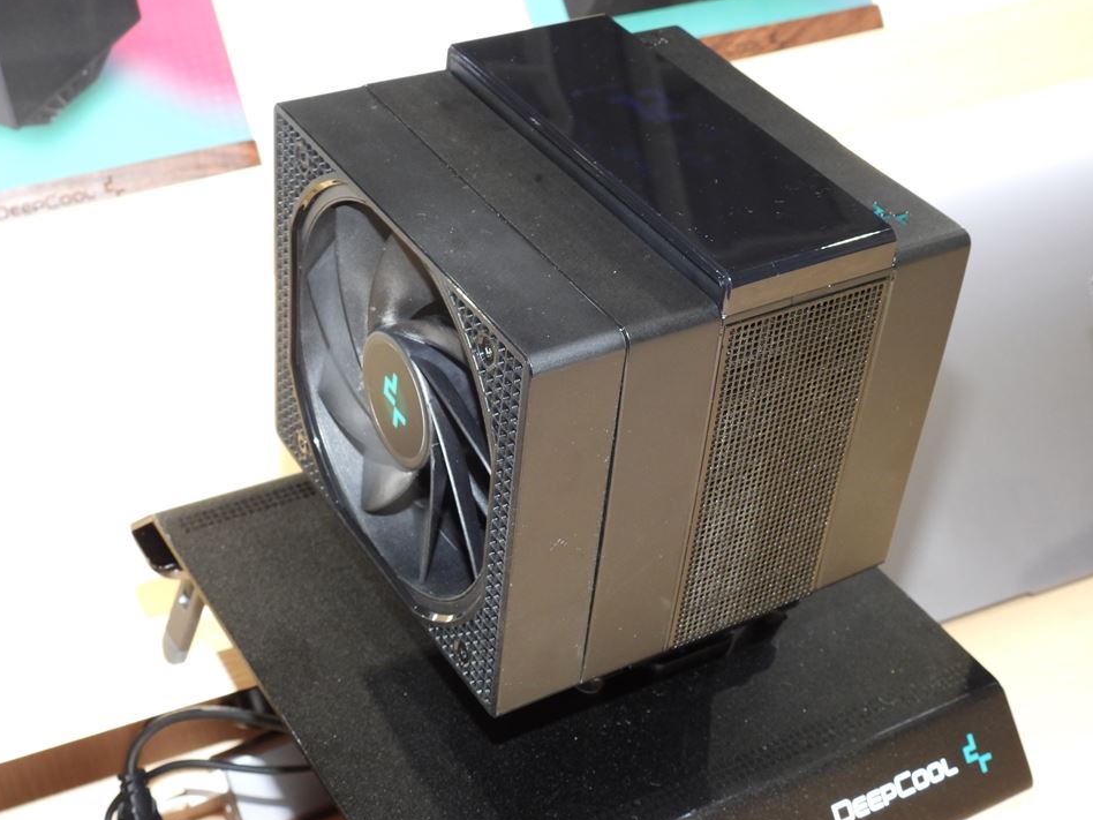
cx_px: 559
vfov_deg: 27.0
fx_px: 1705
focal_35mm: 54
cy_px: 399
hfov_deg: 35.5
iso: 200
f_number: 3.5
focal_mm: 8.9
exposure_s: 1/30
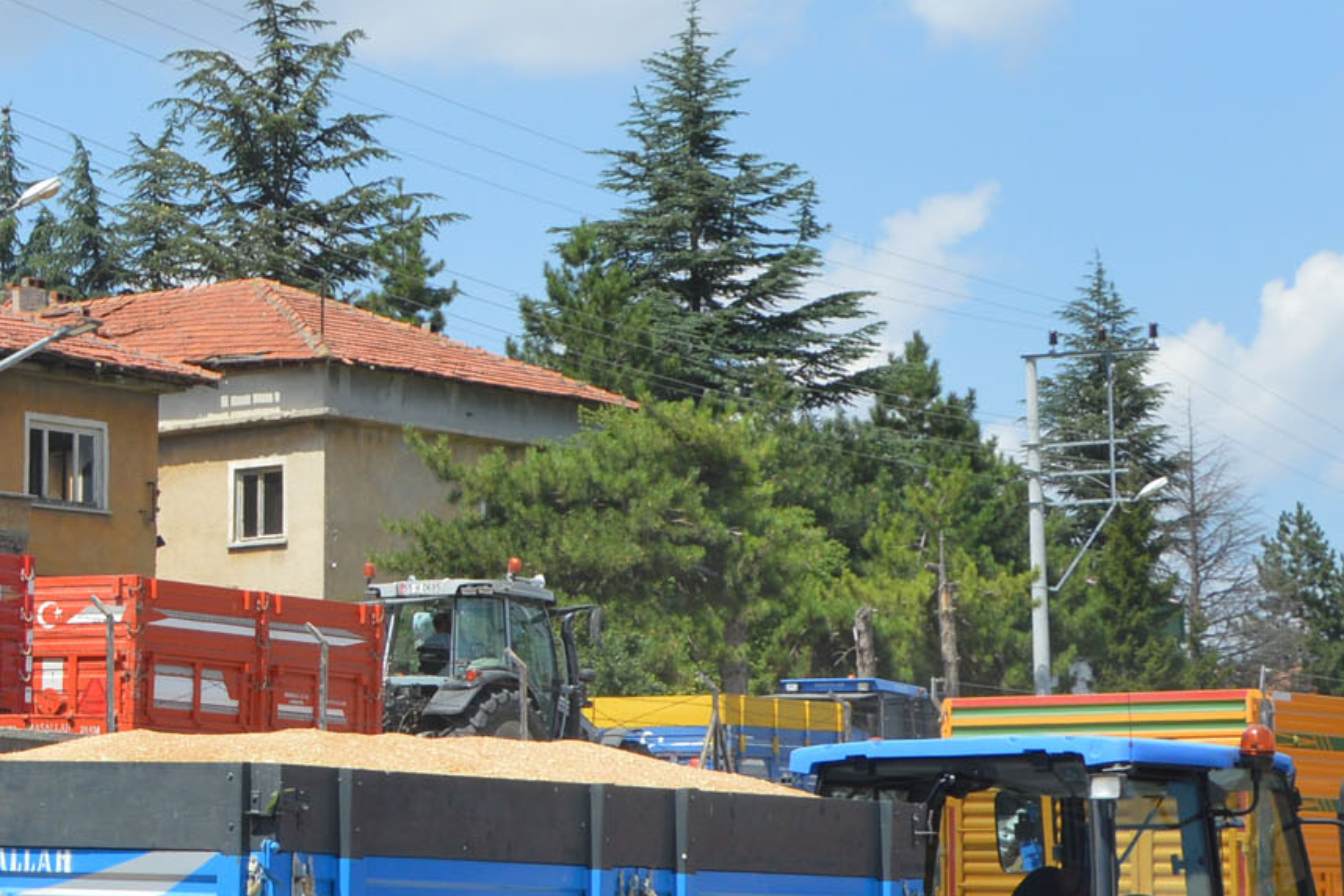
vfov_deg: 12.5
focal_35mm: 109
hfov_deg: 17.5
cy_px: 699
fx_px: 4069
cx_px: -424
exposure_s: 1/320
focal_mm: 22
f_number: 9
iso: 100
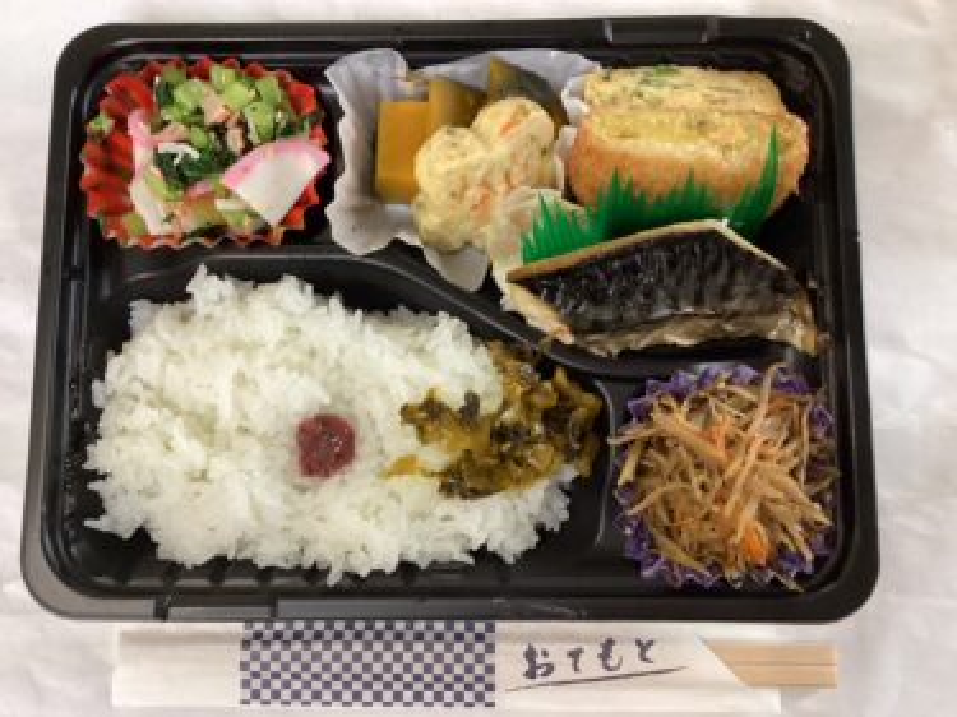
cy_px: 358
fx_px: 857
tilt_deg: -83.7
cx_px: 478
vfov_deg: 45.4
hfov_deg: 58.4
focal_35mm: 31
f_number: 2.4
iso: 250
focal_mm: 3.3
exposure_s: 1/50
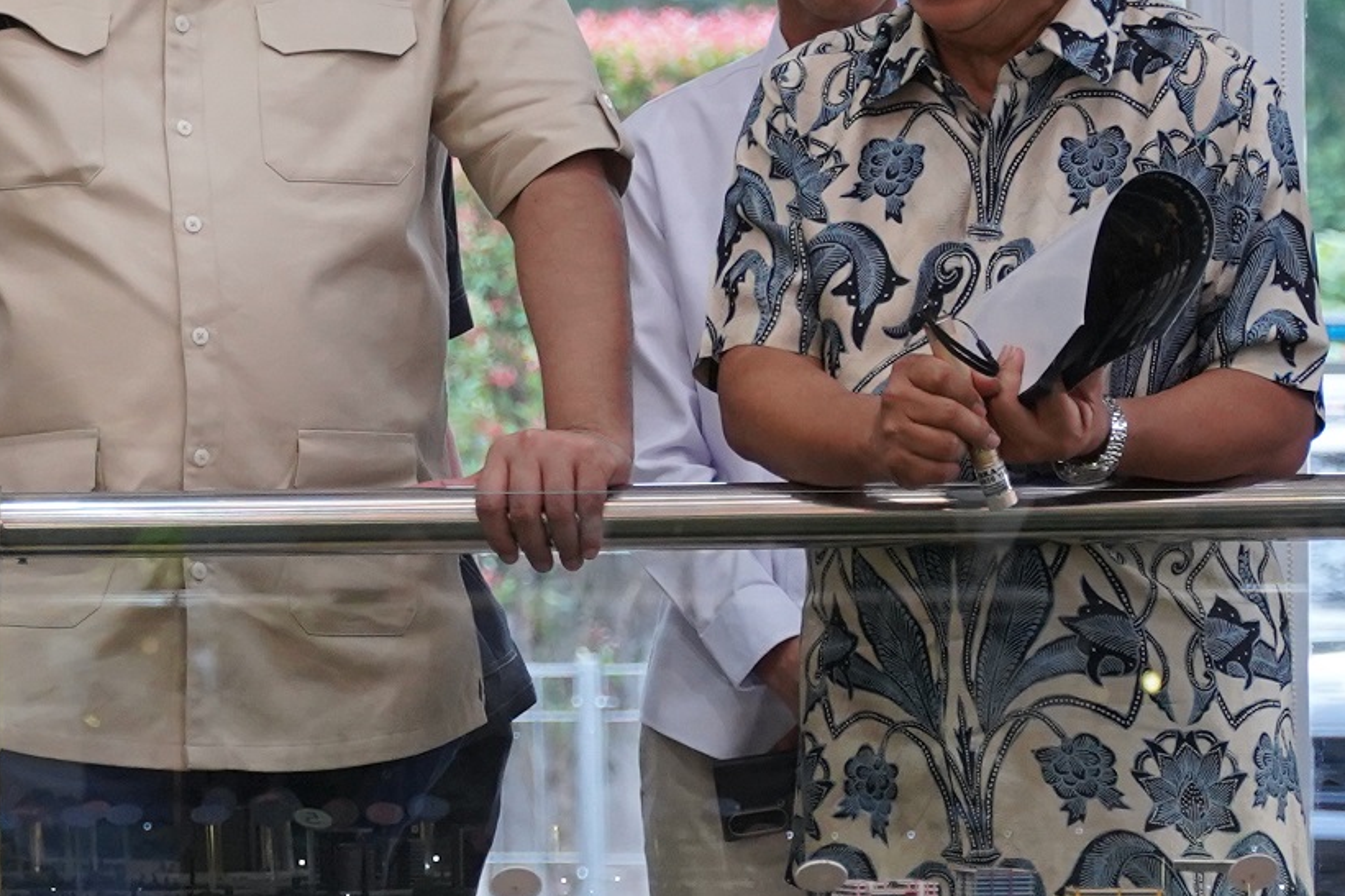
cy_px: 392
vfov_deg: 5.3
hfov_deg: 7.9
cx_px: 36
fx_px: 9709
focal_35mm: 260
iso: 2500
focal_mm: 74
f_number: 4
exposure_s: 1/160
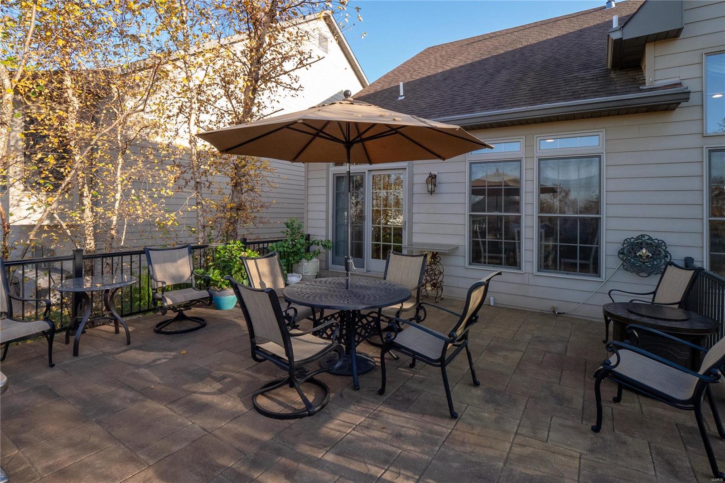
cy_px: 242
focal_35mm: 16
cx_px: 362
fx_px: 322
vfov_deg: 73.7
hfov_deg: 96.7
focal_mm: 8
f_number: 10
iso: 400
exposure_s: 1/100
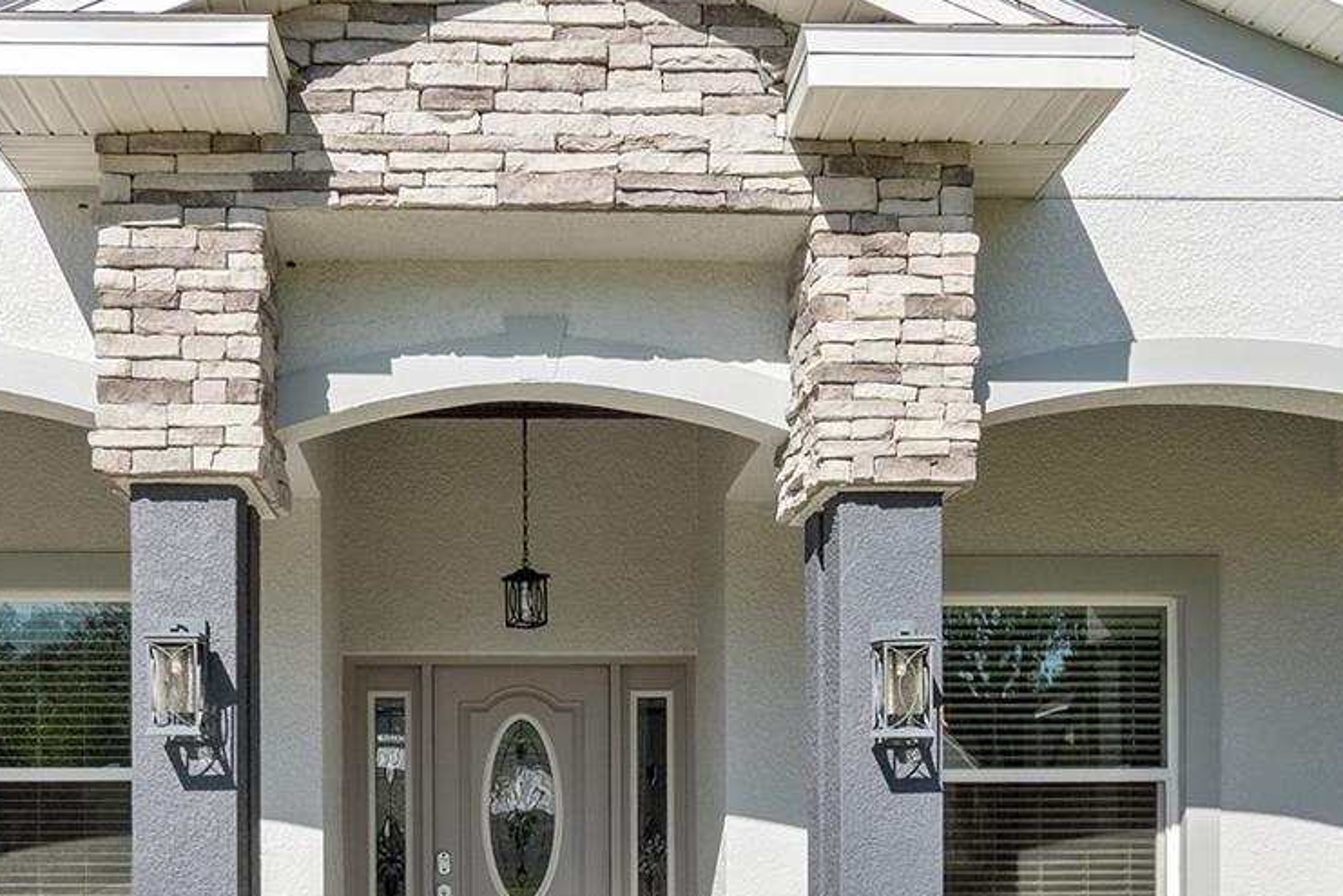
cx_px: 526
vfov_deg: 31.6
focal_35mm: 42
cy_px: 599
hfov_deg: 46.0
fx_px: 1570
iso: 200
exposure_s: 1/320
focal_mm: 13
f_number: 13
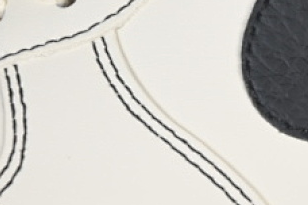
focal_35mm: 263
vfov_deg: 5.2
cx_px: 377
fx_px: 2249
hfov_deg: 7.8
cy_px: 82
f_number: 7.1
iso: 160
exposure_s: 1/100
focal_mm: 50
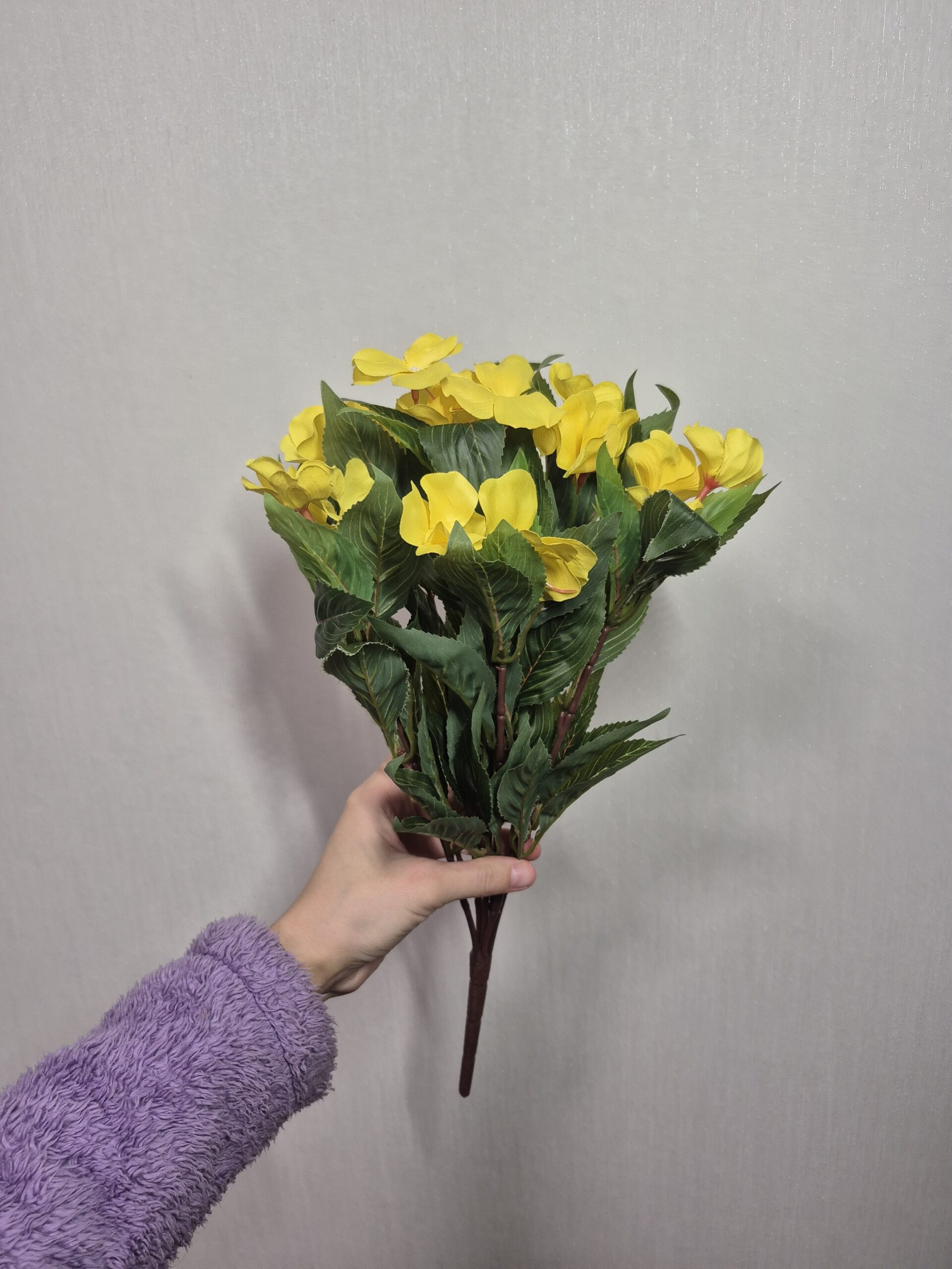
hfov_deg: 58.9
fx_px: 843
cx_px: 476
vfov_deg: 73.9
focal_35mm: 23
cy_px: 634
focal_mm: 5.4
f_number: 1.8
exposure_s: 1/180
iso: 160
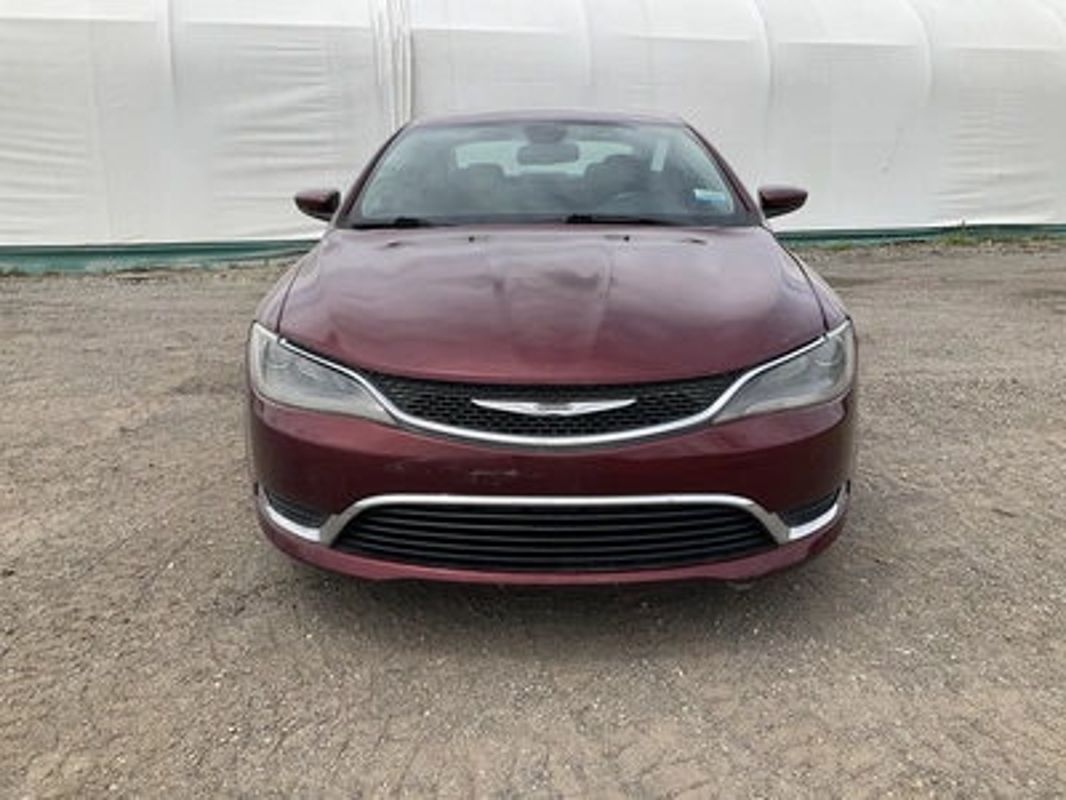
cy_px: 400
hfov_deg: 61.7
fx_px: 893
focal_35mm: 29
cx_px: 533
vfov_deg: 48.2
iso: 25
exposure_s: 1/1577
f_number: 1.8
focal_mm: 3
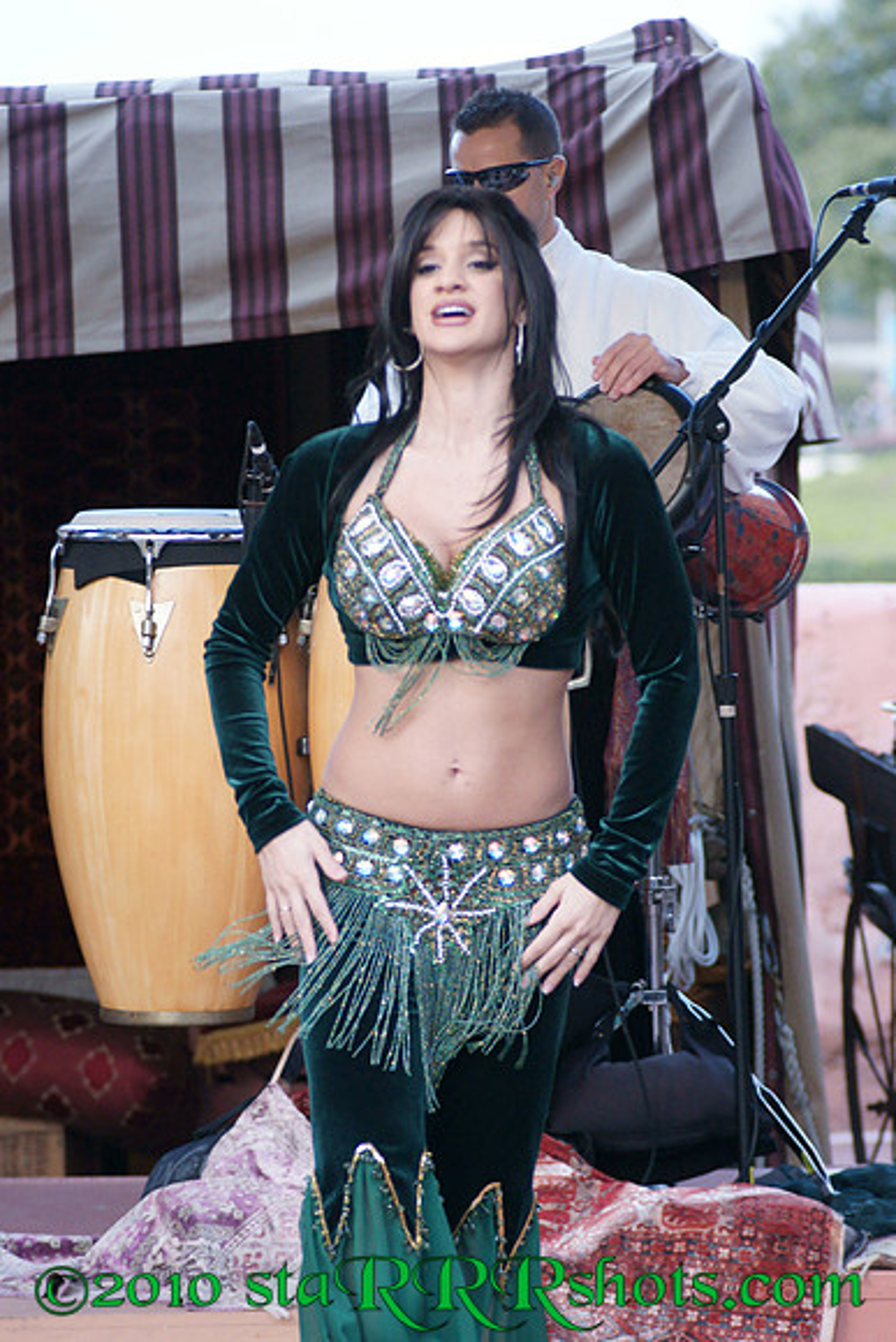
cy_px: 671
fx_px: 7555
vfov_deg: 10.2
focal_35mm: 202
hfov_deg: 6.8
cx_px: 448
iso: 1600
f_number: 4.5
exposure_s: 1/250
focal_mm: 135
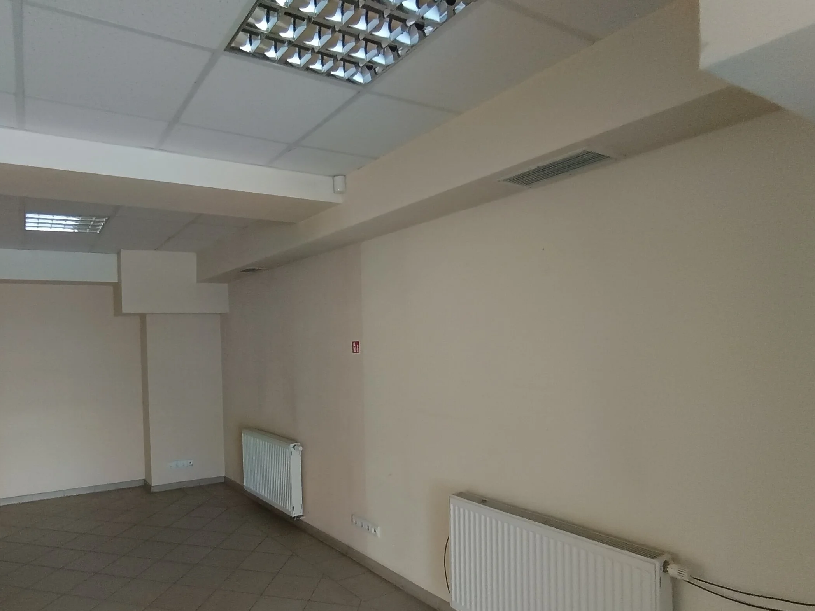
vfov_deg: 60.8
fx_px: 518
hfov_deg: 74.9
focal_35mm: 22
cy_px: 352
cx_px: 298
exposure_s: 1/14.3
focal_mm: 1.65
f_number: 2.2
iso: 978
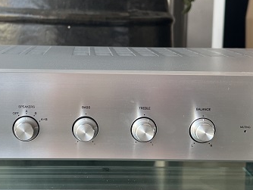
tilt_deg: -7.2
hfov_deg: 27.7
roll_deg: -1.2
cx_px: 99
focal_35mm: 70
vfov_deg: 21.0
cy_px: 65
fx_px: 512
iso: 32
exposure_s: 1/125
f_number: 1.5
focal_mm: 5.7
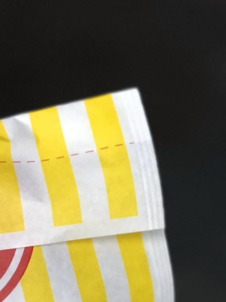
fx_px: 1306
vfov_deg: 12.9
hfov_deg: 9.7
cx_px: -56
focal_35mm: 150
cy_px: 352
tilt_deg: -42.7
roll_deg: +10.8
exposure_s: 1/120
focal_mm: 6.6
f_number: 2.8
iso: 320
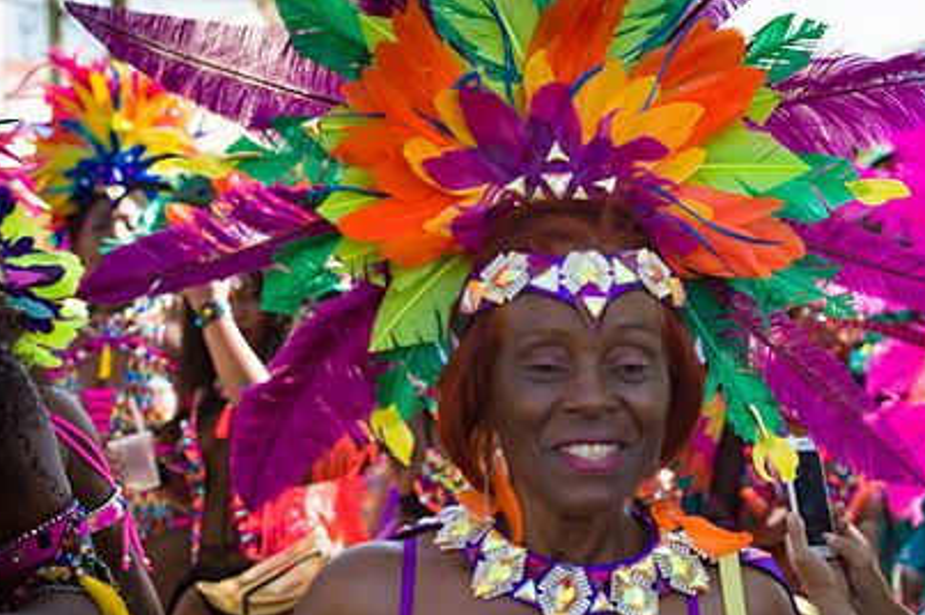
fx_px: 3029
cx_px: 629
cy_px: 404
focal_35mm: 118
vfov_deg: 11.6
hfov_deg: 17.3
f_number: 6.3
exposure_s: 1/200
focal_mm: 82
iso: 100
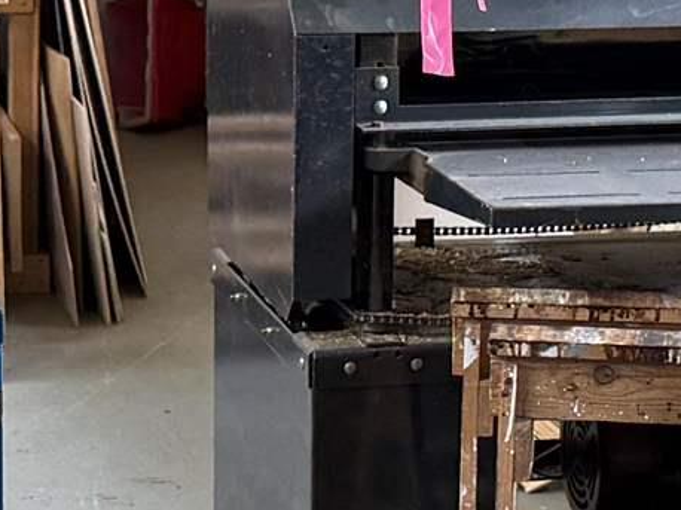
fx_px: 3166
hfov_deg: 12.3
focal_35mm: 161
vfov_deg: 9.2
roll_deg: -0.7
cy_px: 297
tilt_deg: -13.0
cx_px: 349
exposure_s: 1/60
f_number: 1.78
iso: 125
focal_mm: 6.76
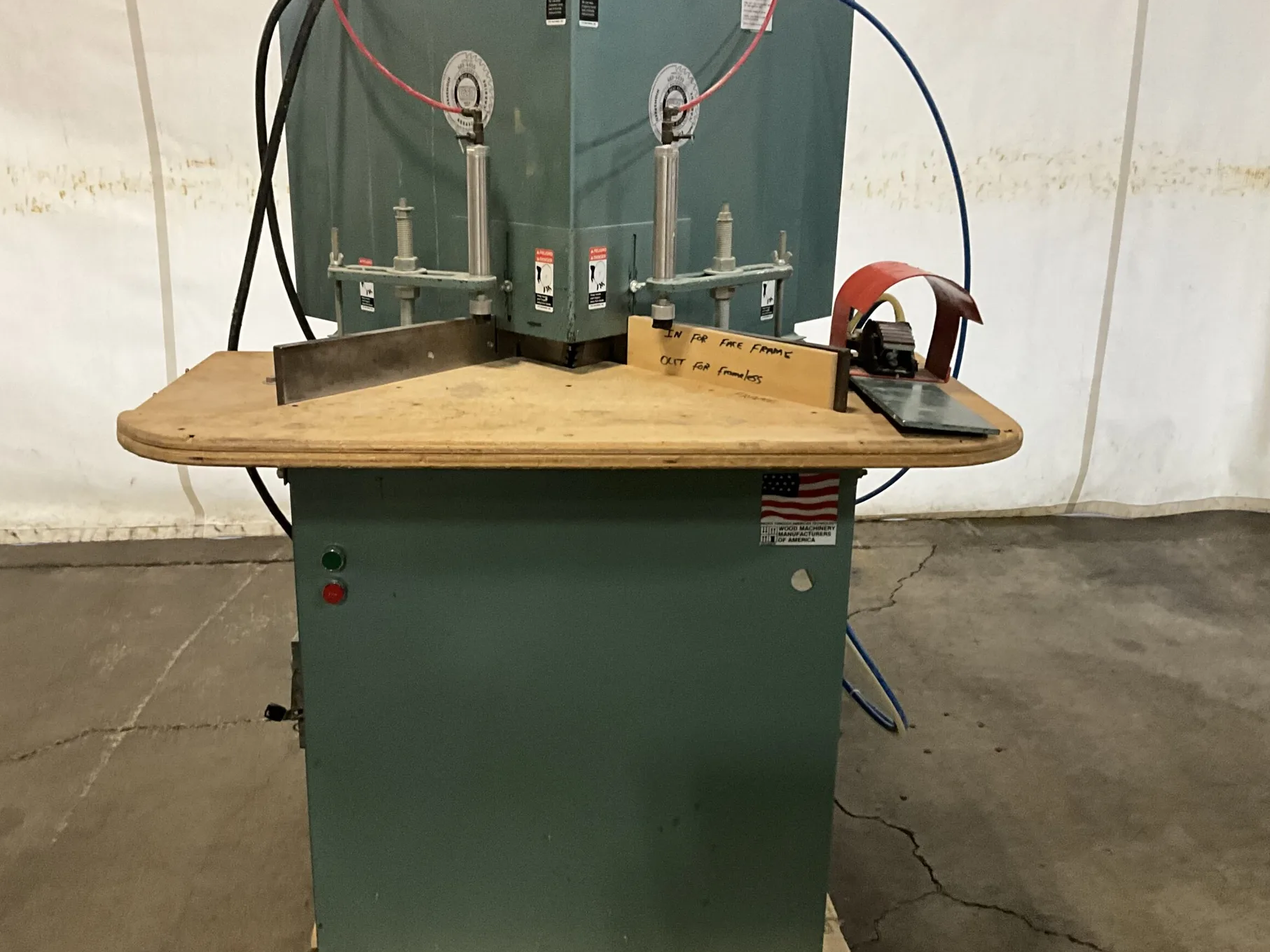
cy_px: 461
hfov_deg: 56.8
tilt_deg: -17.5
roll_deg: -0.8
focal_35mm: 32
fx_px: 1174
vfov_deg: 44.1
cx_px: 600
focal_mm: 3
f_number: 1.8
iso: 320
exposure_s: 1/56
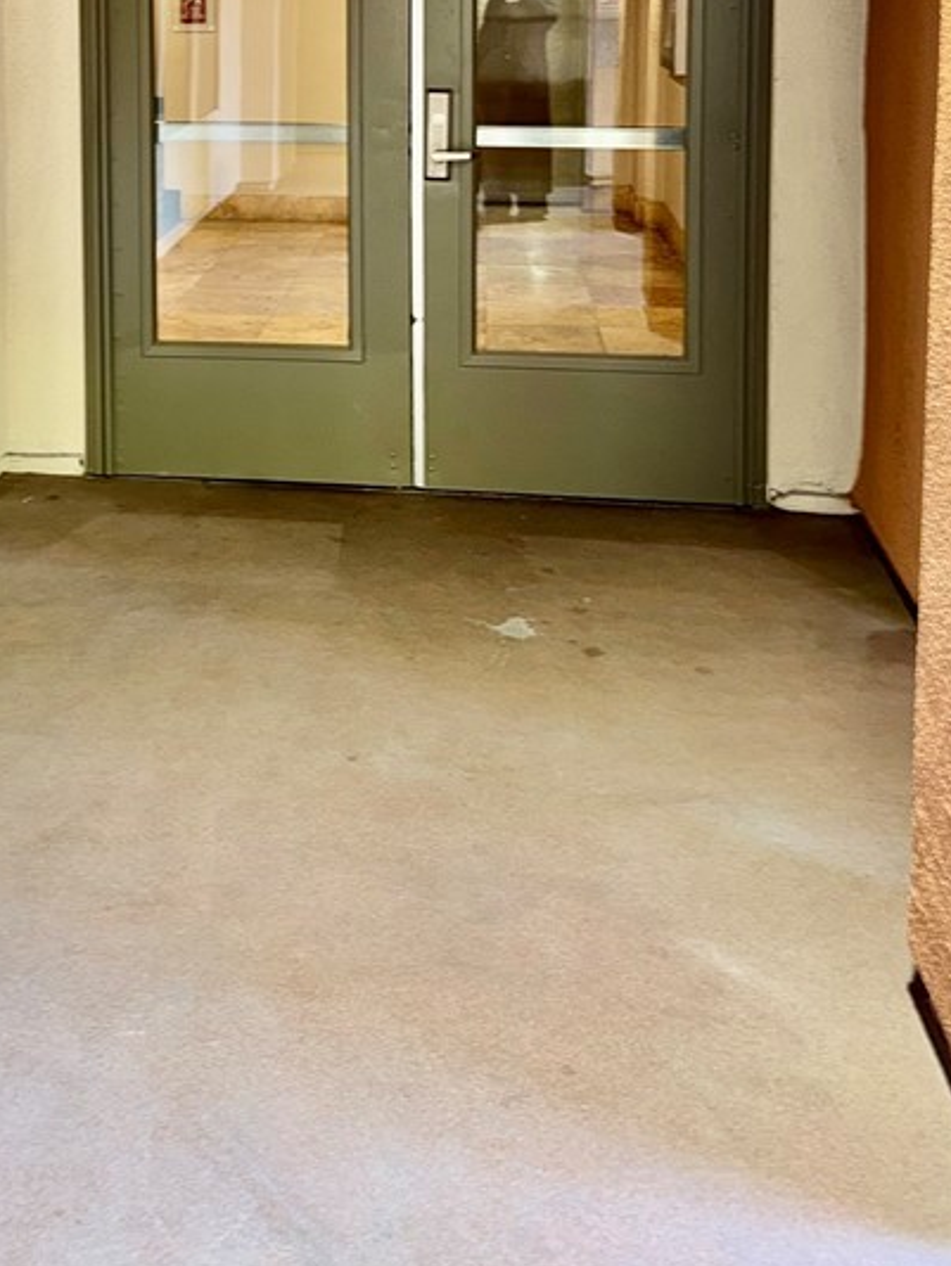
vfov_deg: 38.2
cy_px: 104
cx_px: 240
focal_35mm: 46
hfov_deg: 31.0
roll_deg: +0.3
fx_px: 1684
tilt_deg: -4.6
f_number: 1.78
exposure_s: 1/25
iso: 80
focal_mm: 6.76
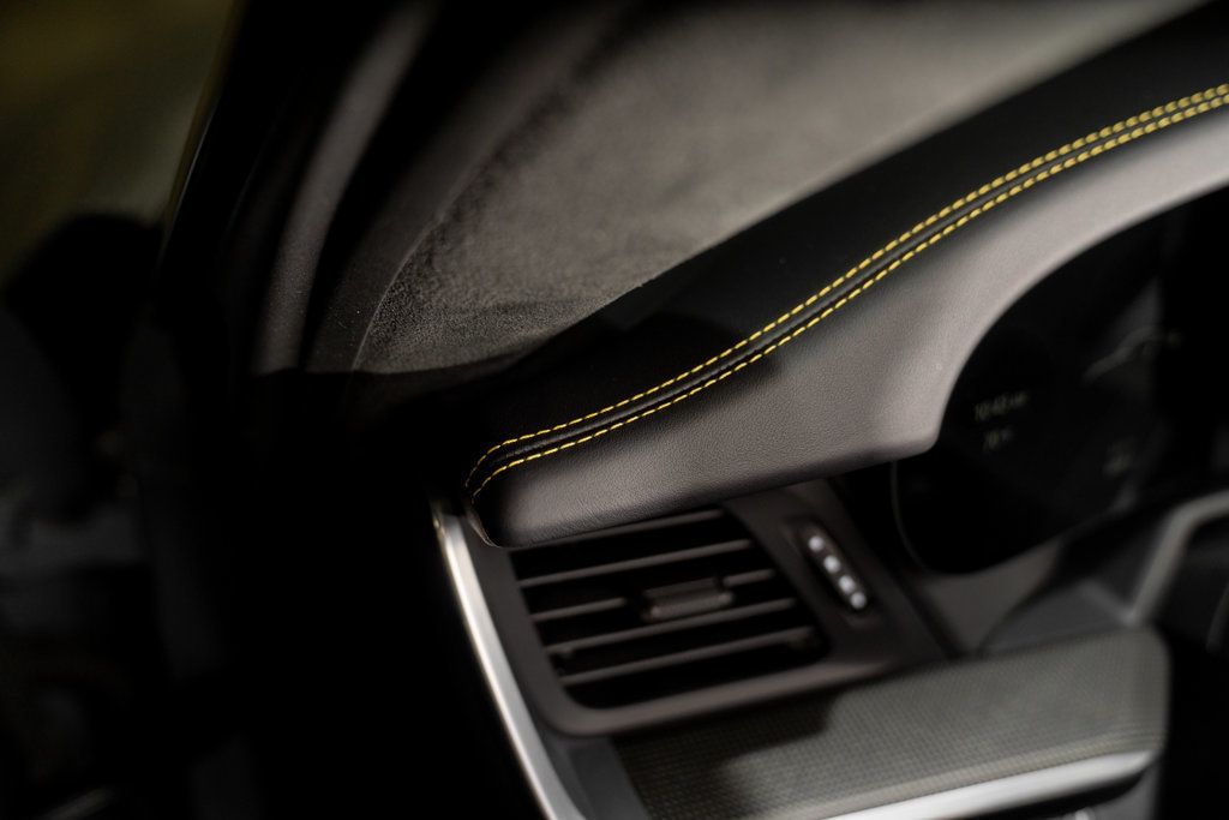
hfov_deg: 55.8
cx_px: 614
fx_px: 1161
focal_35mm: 34
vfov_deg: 38.9
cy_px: 410
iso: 400
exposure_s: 1/200
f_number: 2.8
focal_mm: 34
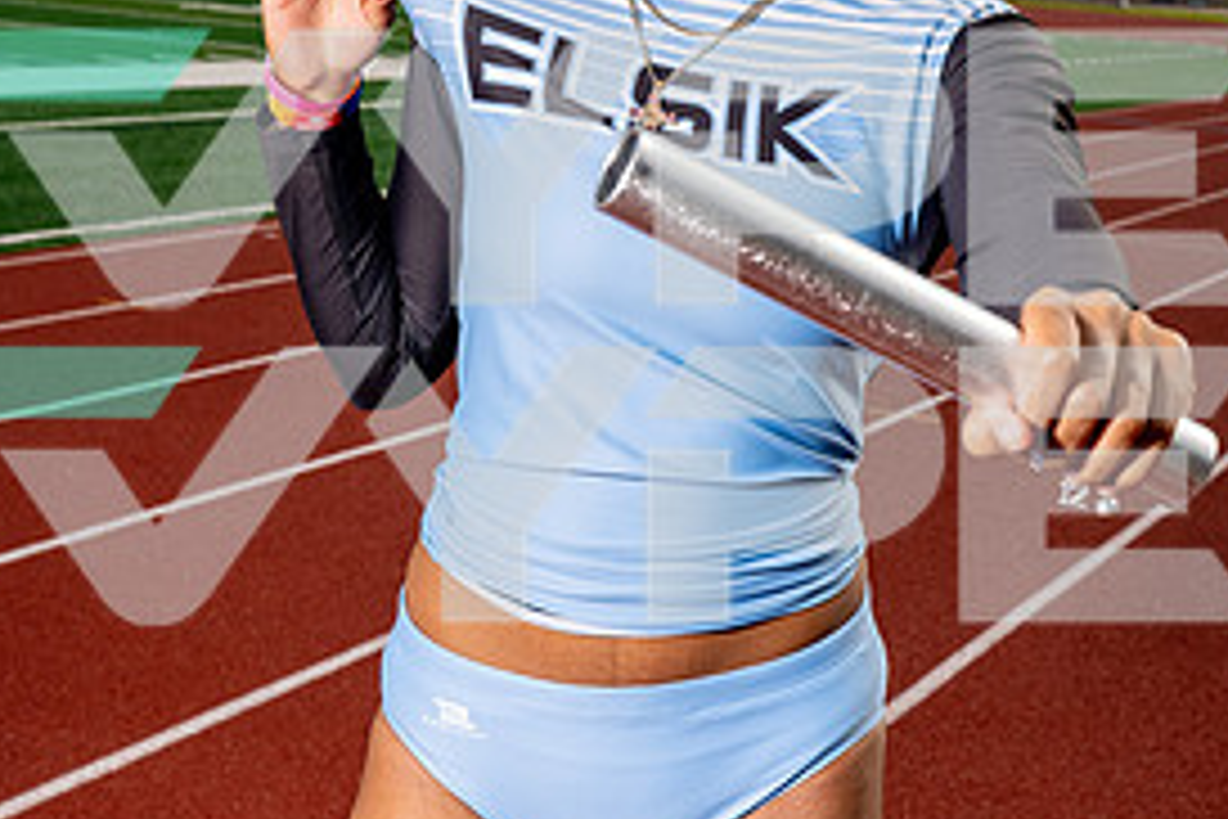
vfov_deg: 19.0
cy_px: 171
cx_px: 603
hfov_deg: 28.5
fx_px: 2422
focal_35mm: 71
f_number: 8
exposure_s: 1/1250
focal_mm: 43
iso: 160
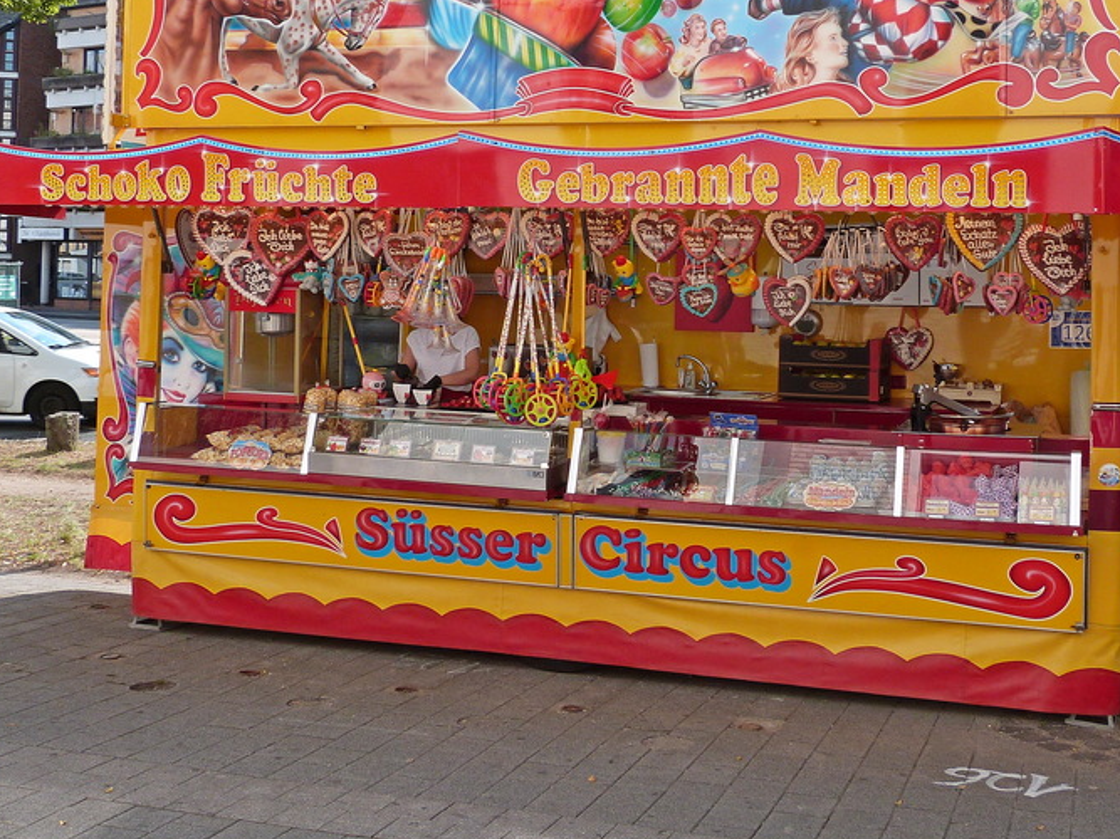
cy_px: 242
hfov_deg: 41.7
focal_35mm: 45
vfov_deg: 31.8
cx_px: 710
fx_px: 1456
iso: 100
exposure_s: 1/250
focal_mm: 5.2
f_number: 4.5
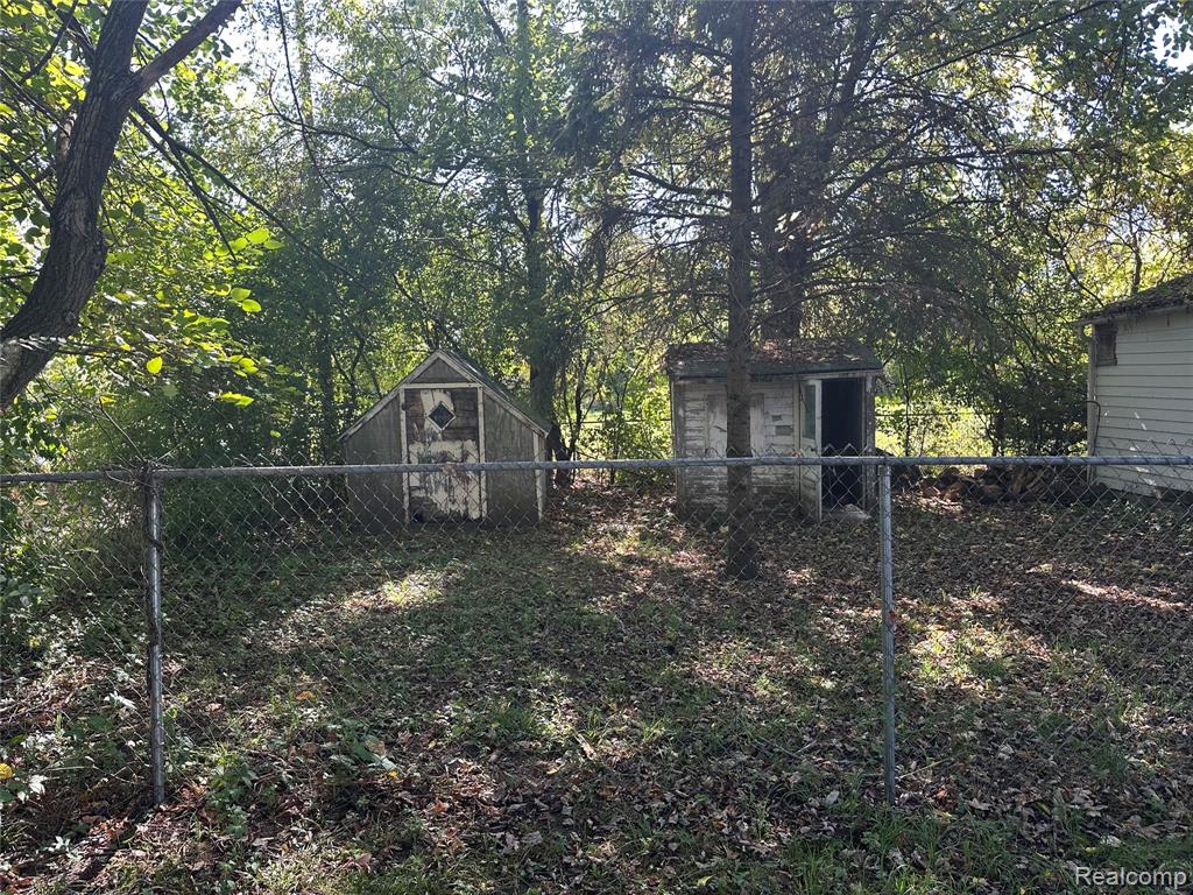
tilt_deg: -5.1
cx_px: 596
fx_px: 827
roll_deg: +0.6
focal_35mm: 24
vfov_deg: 56.8
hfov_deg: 71.6
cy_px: 448
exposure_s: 1/172
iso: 64
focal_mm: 6.86
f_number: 1.78
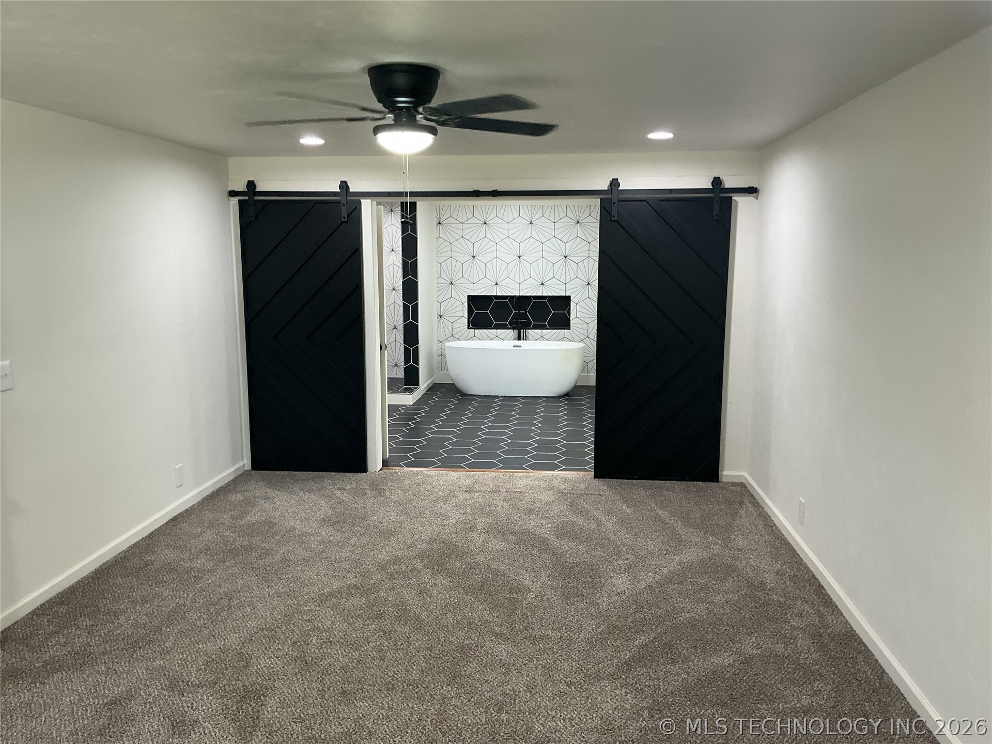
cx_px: 496
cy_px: 372
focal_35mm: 29
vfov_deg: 48.2
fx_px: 831
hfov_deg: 61.7
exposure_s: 1/60
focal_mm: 3
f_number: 1.8
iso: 125
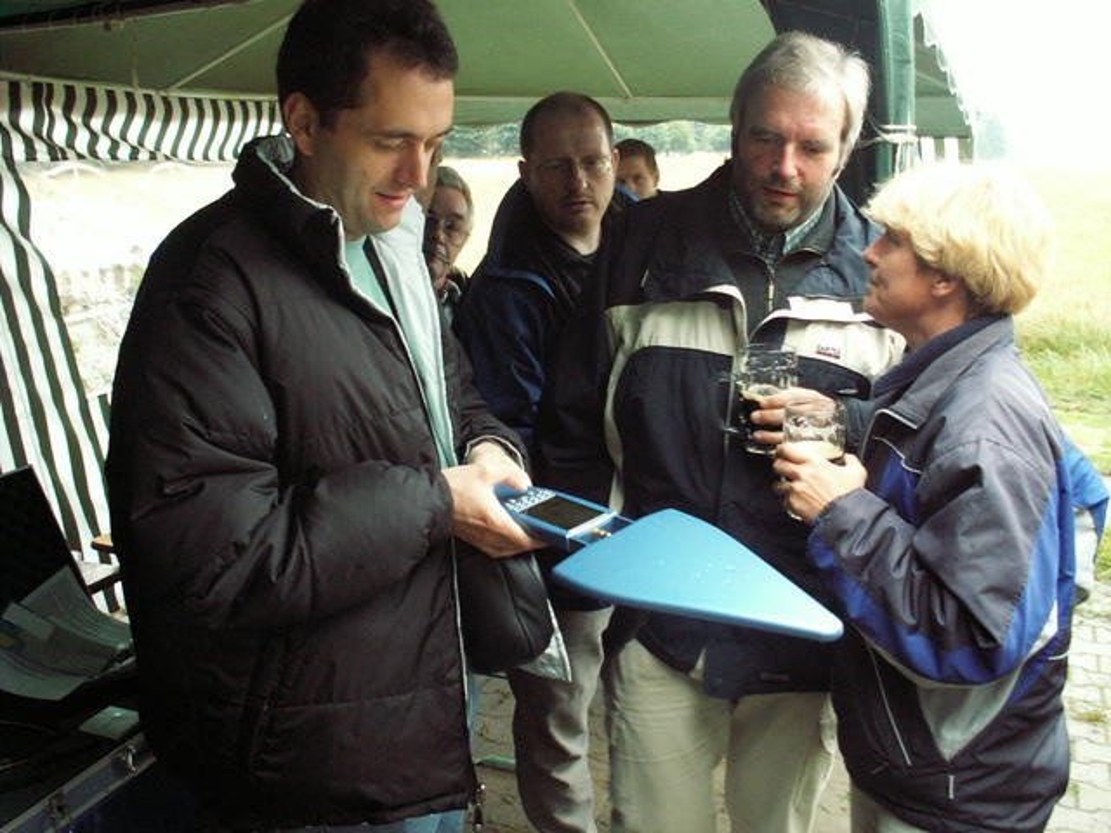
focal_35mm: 35
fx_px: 1123
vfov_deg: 40.7
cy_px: 416
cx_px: 556
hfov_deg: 52.6
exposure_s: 1/40
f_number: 2.8
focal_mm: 5.86
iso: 160
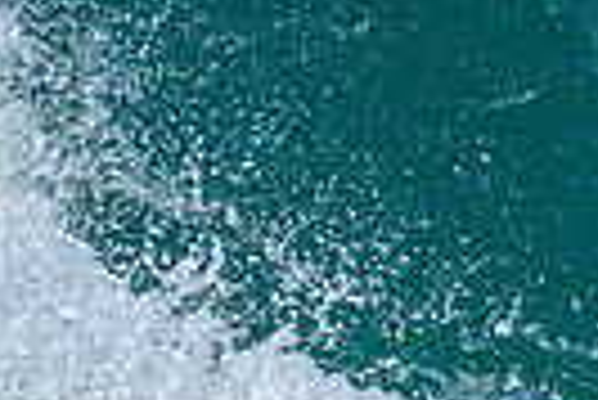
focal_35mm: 3489
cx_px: 1218
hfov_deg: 0.6
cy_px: 110
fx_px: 58019
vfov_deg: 0.4
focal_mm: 800
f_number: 6.3
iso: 500
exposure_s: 1/2000
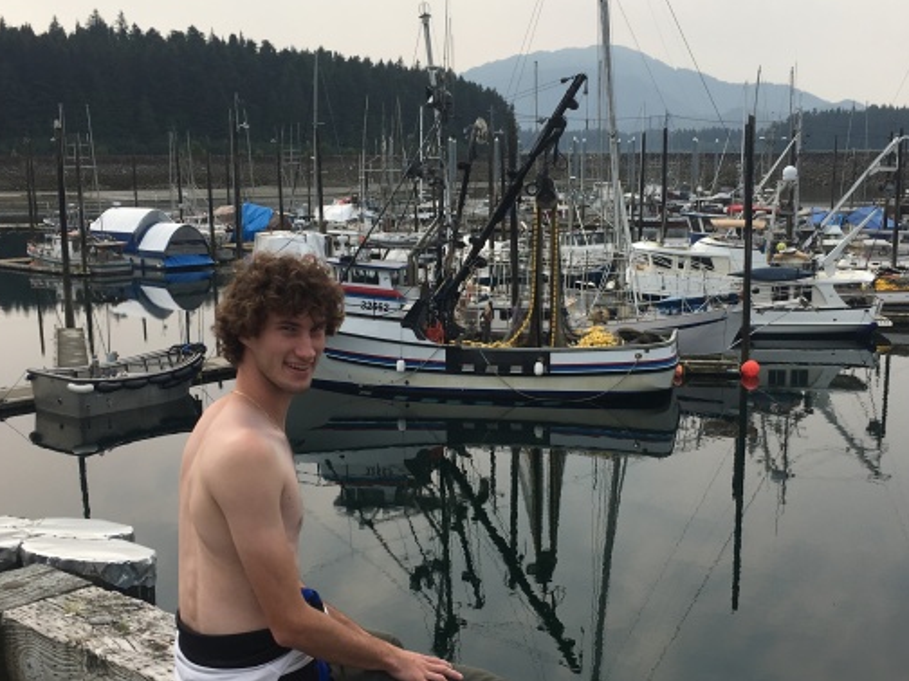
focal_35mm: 46
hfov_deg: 41.2
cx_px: 496
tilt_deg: -12.0
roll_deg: +1.0
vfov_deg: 31.4
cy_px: 402
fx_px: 1208
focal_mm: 4.15
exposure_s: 1/1789
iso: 25
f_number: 2.2
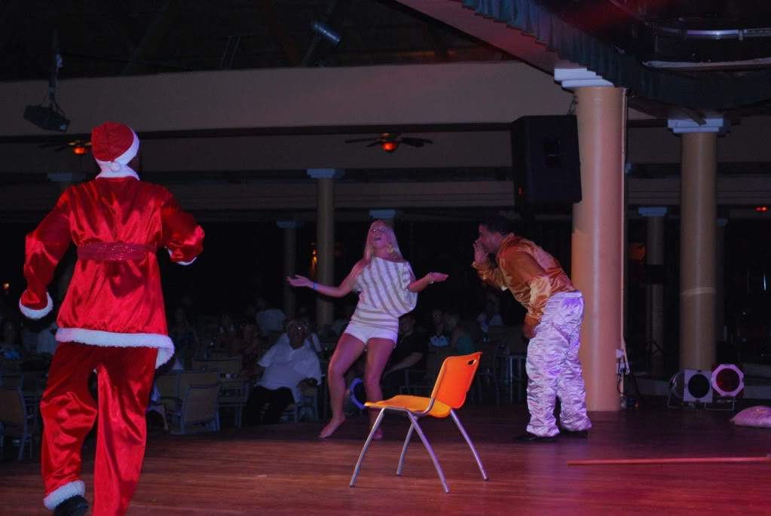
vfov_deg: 18.2
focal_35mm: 75
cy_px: 258
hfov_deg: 27.0
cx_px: 386
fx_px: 1608
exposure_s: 1/60
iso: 1250
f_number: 5.6
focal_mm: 50
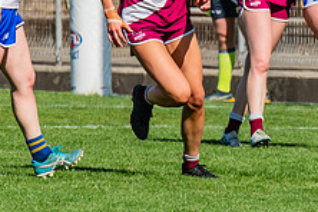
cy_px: 15
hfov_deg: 1.9
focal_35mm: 1111
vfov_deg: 1.2
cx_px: 415
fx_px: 9813
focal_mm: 380
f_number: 13
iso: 800
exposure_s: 1/1250
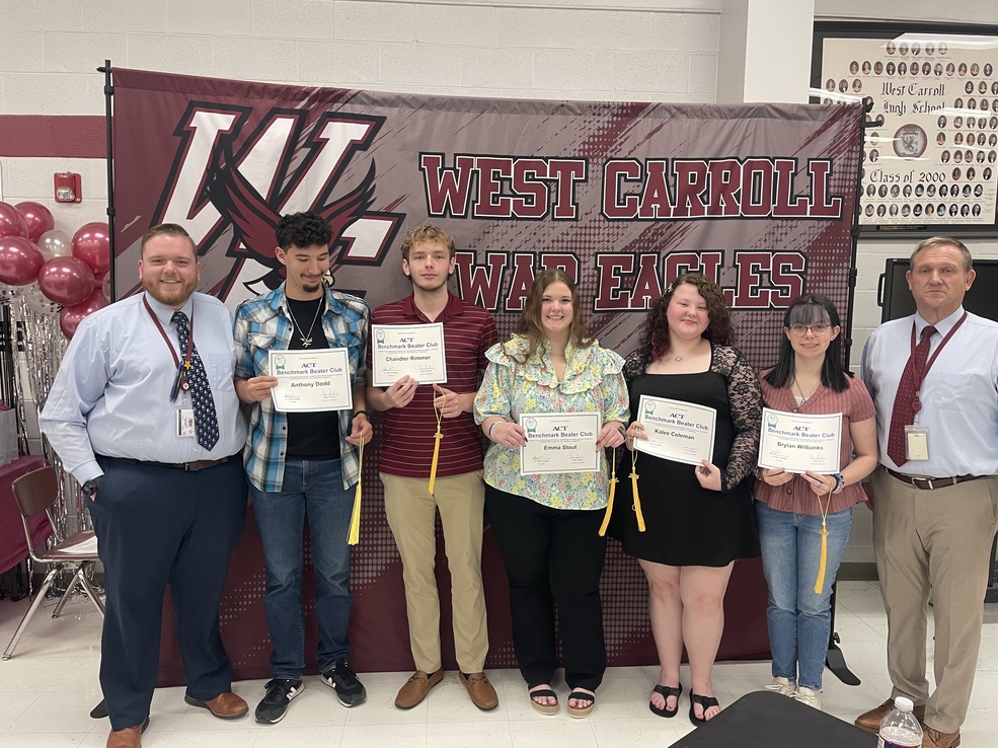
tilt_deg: -7.5
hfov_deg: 67.3
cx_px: 495
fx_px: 749
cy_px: 371
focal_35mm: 26
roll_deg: -0.6
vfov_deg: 53.0
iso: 160
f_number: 1.6
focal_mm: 5.1
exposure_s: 1/60
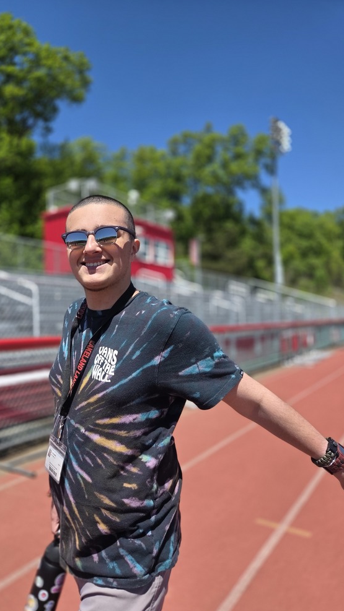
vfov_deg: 71.9
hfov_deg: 44.1
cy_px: 311
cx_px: 133
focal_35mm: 26
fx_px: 422
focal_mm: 5.4
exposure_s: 1/4663
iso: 80
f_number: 1.8
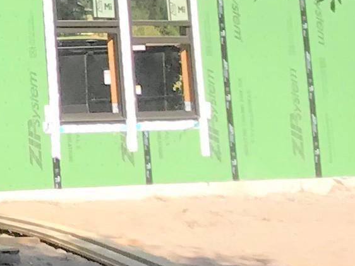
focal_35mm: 201
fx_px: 2060
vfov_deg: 7.1
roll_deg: +0.8
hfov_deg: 8.3
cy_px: -298
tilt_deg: +8.3
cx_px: -723
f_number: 1.8
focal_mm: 3.99
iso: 20
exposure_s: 1/1198
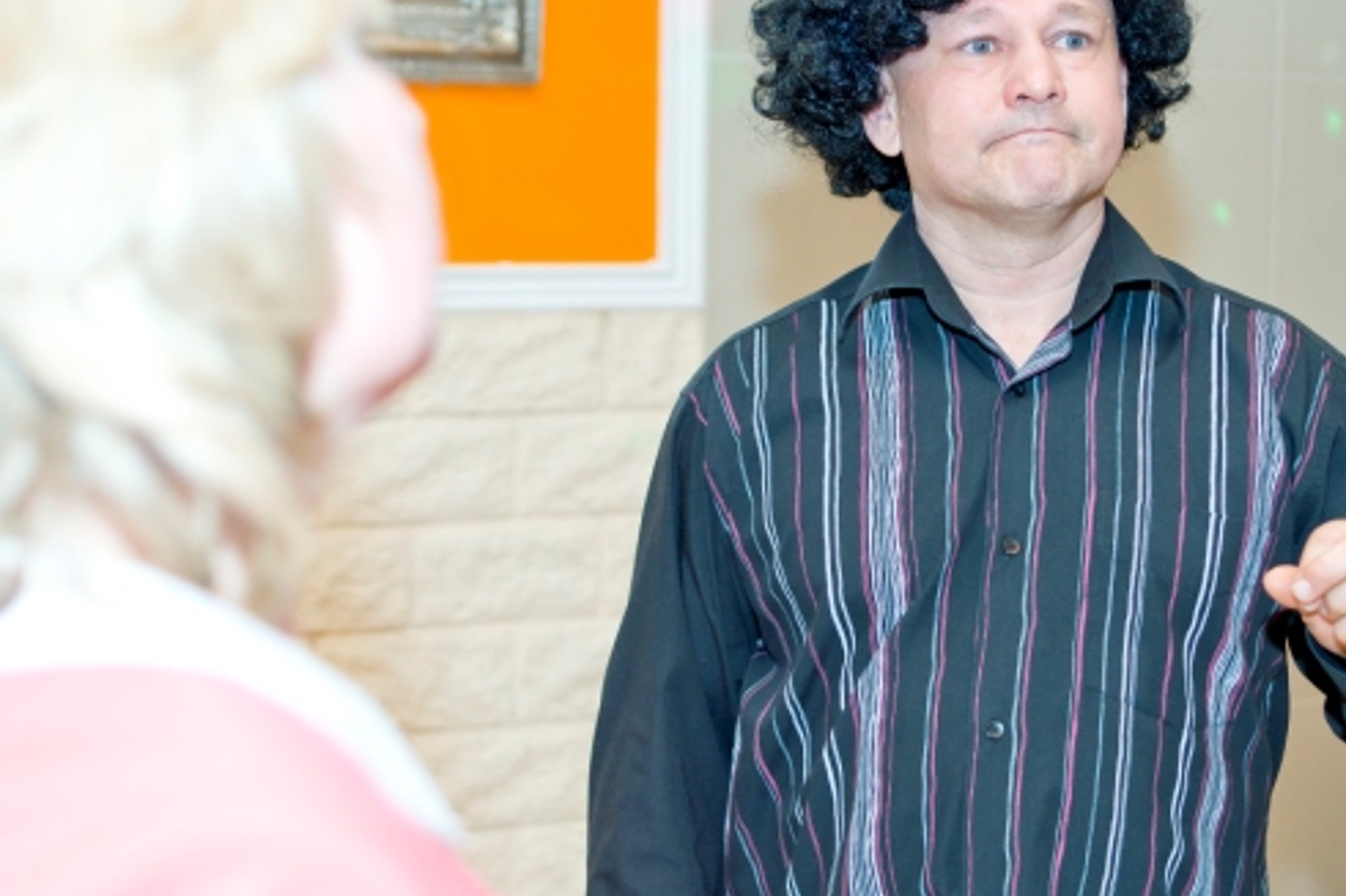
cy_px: 571
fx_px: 2728
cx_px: 776
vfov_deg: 18.6
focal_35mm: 73
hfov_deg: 27.7
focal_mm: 35
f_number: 2.8
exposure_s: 1/320
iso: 400
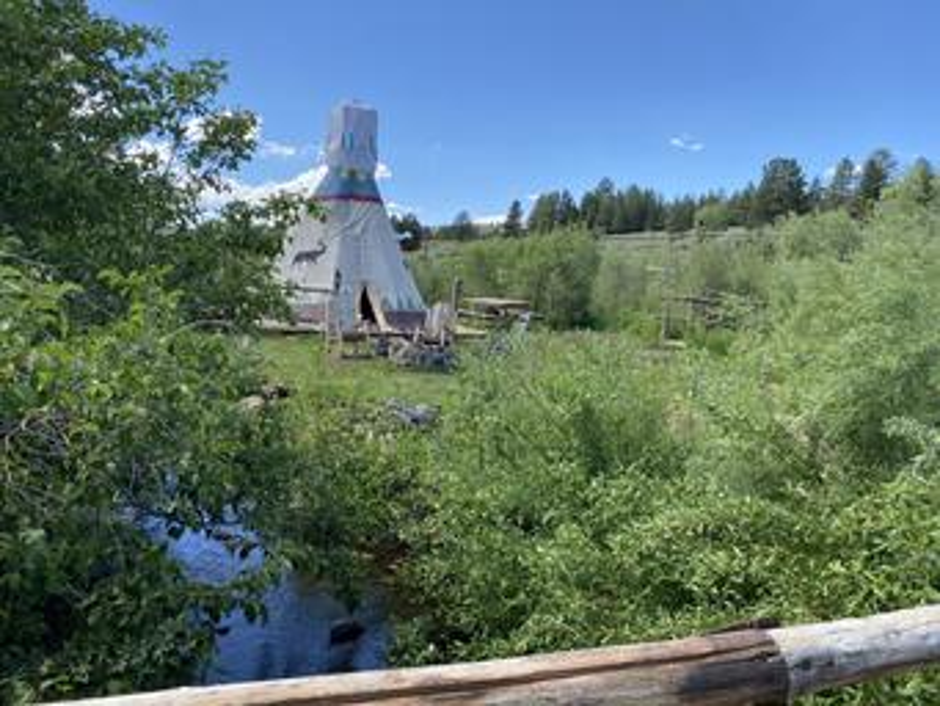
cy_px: 353
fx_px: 706
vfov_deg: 53.1
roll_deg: -3.7
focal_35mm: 26
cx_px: 470
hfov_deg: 67.3
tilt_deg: -5.0
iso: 32
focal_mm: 4.25
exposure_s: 1/1124
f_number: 1.8
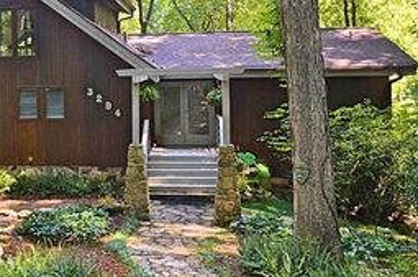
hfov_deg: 40.3
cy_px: 61
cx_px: 84
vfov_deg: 28.0
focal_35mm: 47
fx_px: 545
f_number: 5.6
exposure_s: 1/125
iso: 400
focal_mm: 16
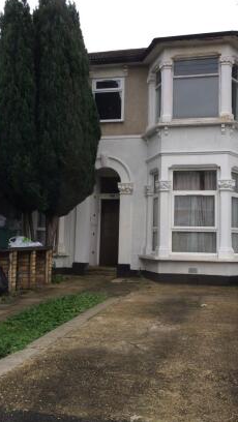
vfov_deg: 56.6
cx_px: 143
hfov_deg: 33.7
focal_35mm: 35
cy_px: 199
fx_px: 392
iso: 32
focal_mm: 4.12
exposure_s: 1/126
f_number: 2.2
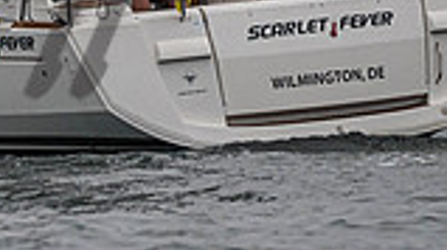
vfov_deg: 0.6
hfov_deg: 1.0
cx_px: -134
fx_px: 24636
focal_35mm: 2081
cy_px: -173
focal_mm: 400
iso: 400
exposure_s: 1/5000
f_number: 5.6
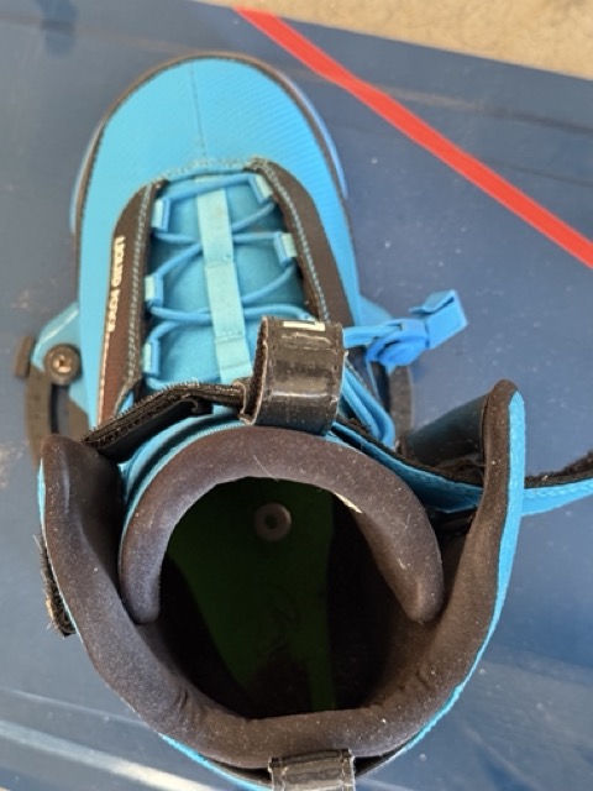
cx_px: 296
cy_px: 396
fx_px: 1096
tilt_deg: -83.1
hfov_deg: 30.3
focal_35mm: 48
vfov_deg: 39.7
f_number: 1.78
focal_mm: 6.76
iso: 250
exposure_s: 1/42
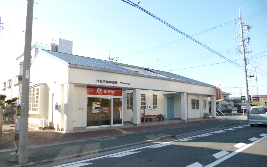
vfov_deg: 47.6
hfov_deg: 70.4
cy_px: 90
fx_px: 189
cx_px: 134
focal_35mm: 26
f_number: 9
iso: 400
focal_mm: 4.3
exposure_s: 1/200
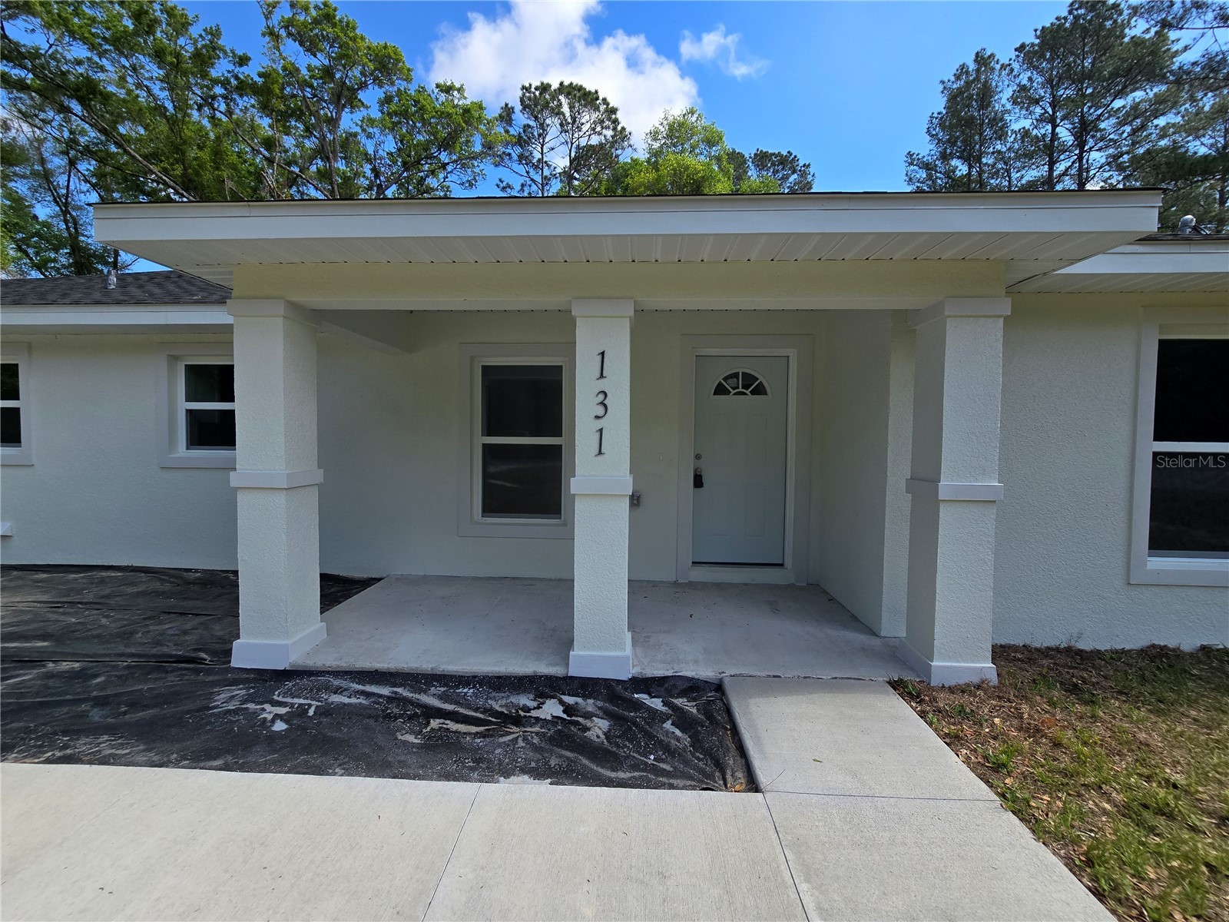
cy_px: 461
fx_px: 462
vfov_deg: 89.9
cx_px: 614
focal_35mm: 13
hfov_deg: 106.2
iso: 50
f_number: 2.2
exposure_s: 1/1559
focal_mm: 2.2
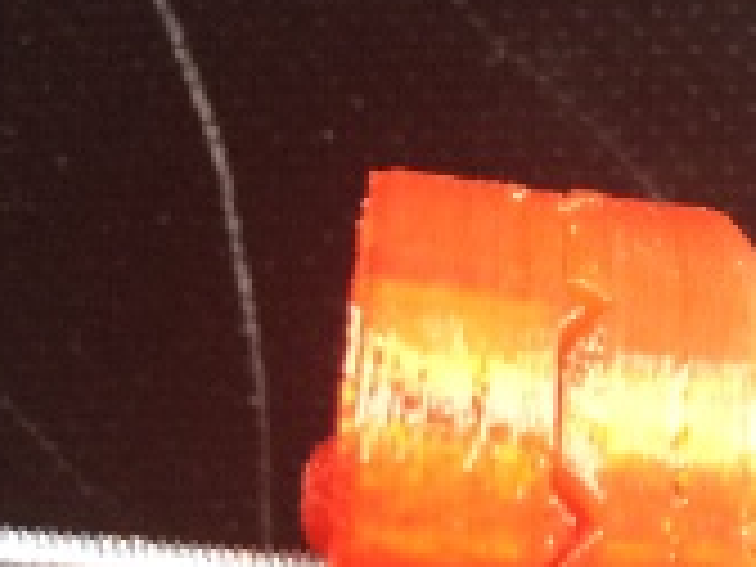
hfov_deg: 18.9
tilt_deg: -81.8
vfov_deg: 15.6
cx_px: 1114
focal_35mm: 92
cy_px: 652
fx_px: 2009
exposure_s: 1/33
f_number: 2.2
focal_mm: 4.15
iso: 64
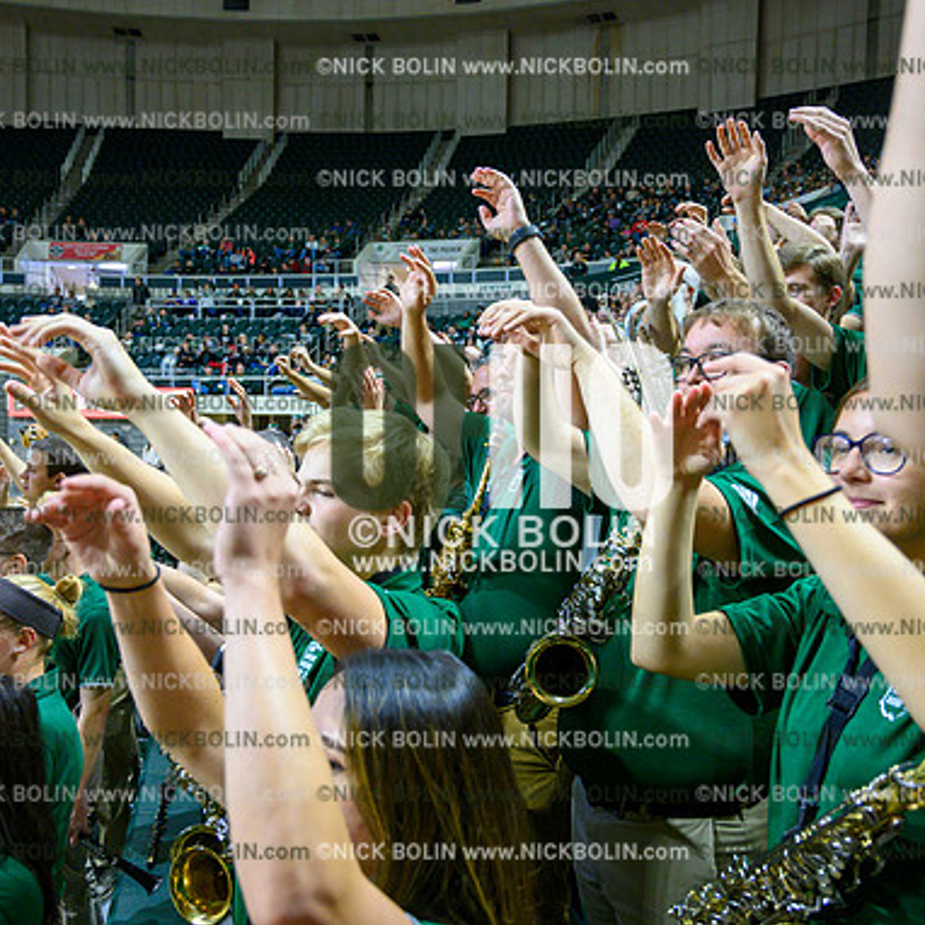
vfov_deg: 52.5
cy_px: 459
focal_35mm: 31
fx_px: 937
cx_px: 501
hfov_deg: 52.5
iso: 3200
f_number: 4.5
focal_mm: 24
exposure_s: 1/200
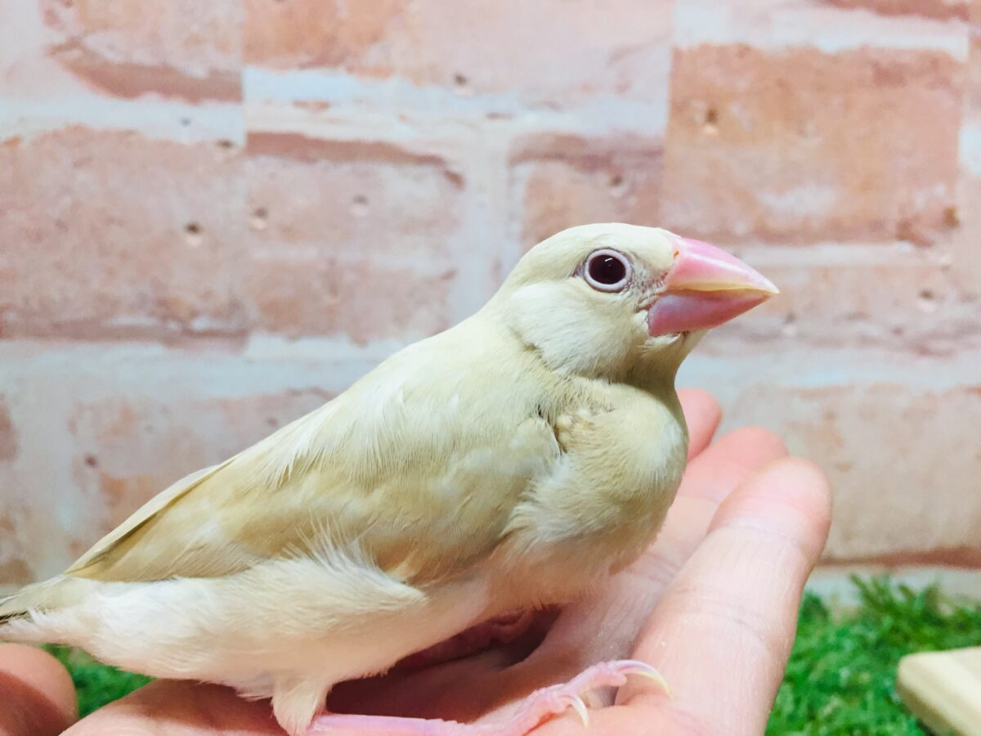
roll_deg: -0.2
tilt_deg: -7.8
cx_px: 490
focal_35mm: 29
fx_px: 822
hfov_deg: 61.7
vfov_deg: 48.2
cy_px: 368
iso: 50
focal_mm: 4.15
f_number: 2.2
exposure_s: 1/30
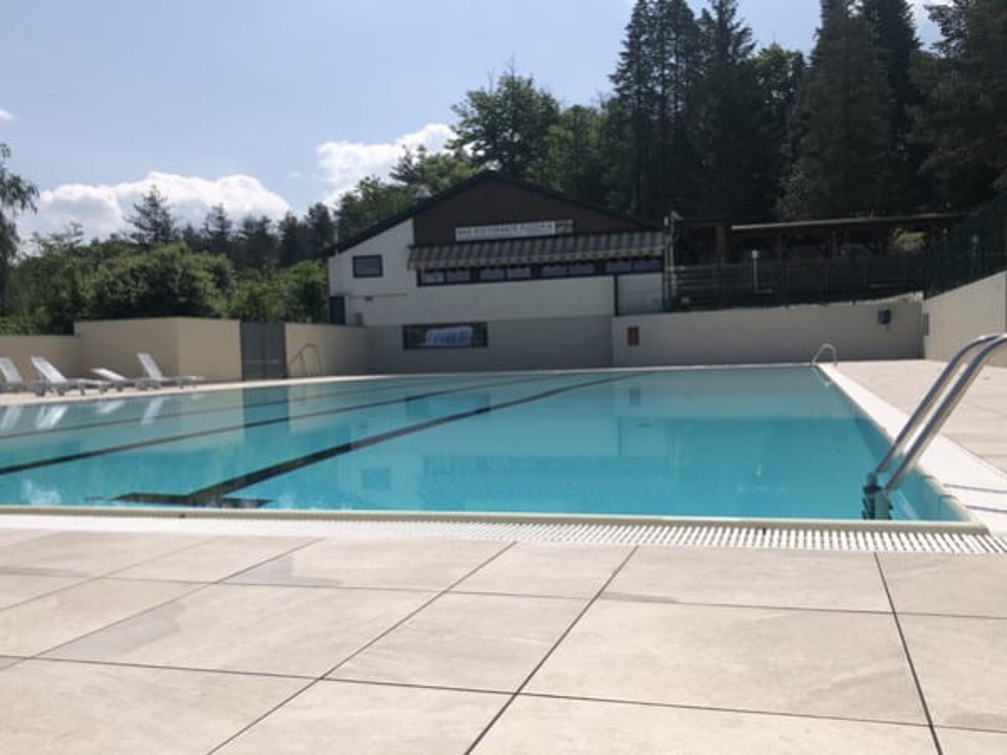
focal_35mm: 28
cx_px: 504
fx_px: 815
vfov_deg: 49.7
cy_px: 378
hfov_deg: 63.4
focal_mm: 4
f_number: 1.8
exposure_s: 1/5348
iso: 25
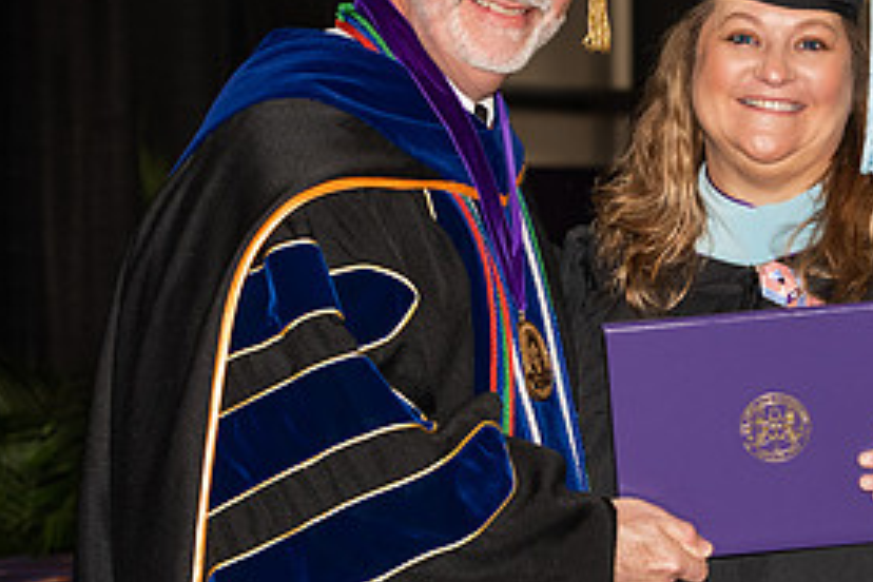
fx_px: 4074
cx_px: 569
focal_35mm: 168
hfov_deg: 12.2
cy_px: 312
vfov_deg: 8.2
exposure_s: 1/200
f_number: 5.6
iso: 1000
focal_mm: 80
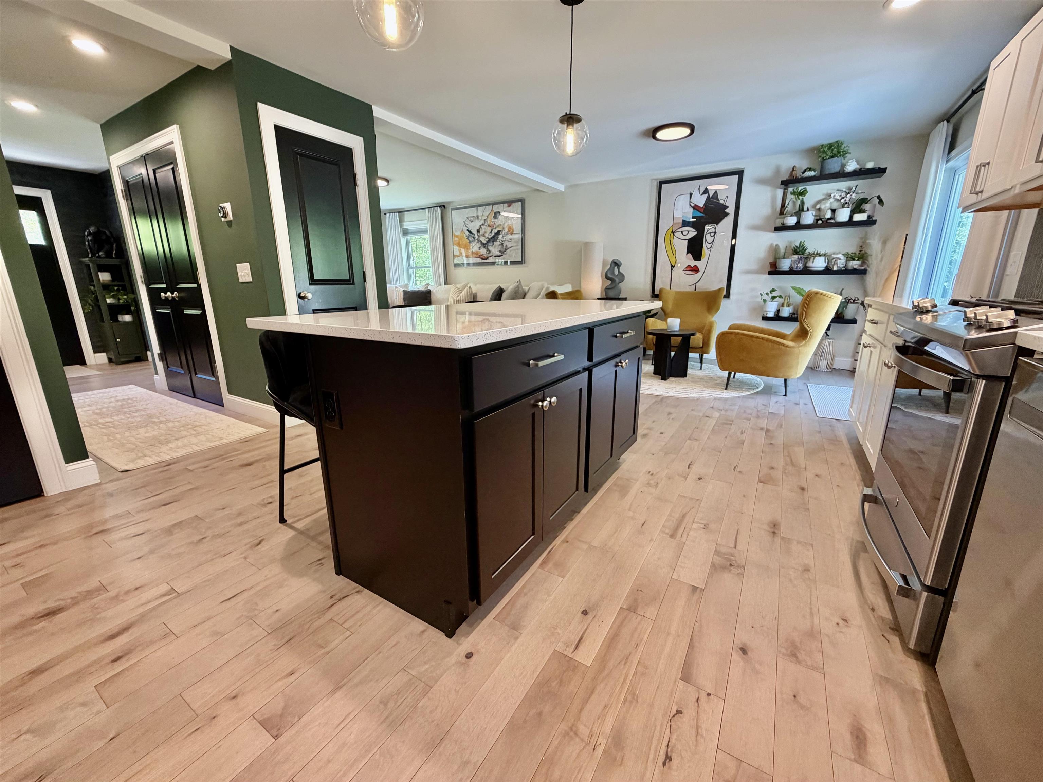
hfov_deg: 102.1
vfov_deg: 85.7
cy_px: 391
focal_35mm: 14
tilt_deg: -13.5
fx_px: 422
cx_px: 522
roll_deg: +1.5
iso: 250
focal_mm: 2.22
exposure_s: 1/60
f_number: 2.2
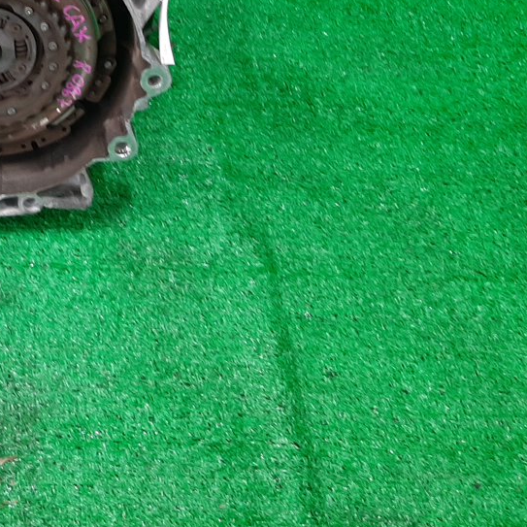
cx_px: -45
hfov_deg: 26.1
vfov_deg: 27.1
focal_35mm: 61
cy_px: 47
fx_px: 1051
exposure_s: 1/50
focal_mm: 3.93
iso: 107
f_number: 1.7
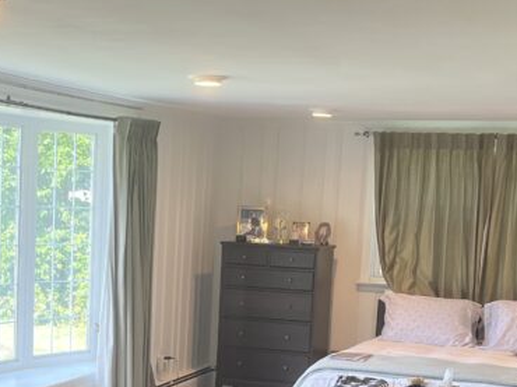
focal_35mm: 72
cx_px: 169
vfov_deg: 20.0
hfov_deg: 26.9
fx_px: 1075
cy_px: 345
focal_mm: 5.1
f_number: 1.6
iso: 125
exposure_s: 1/120
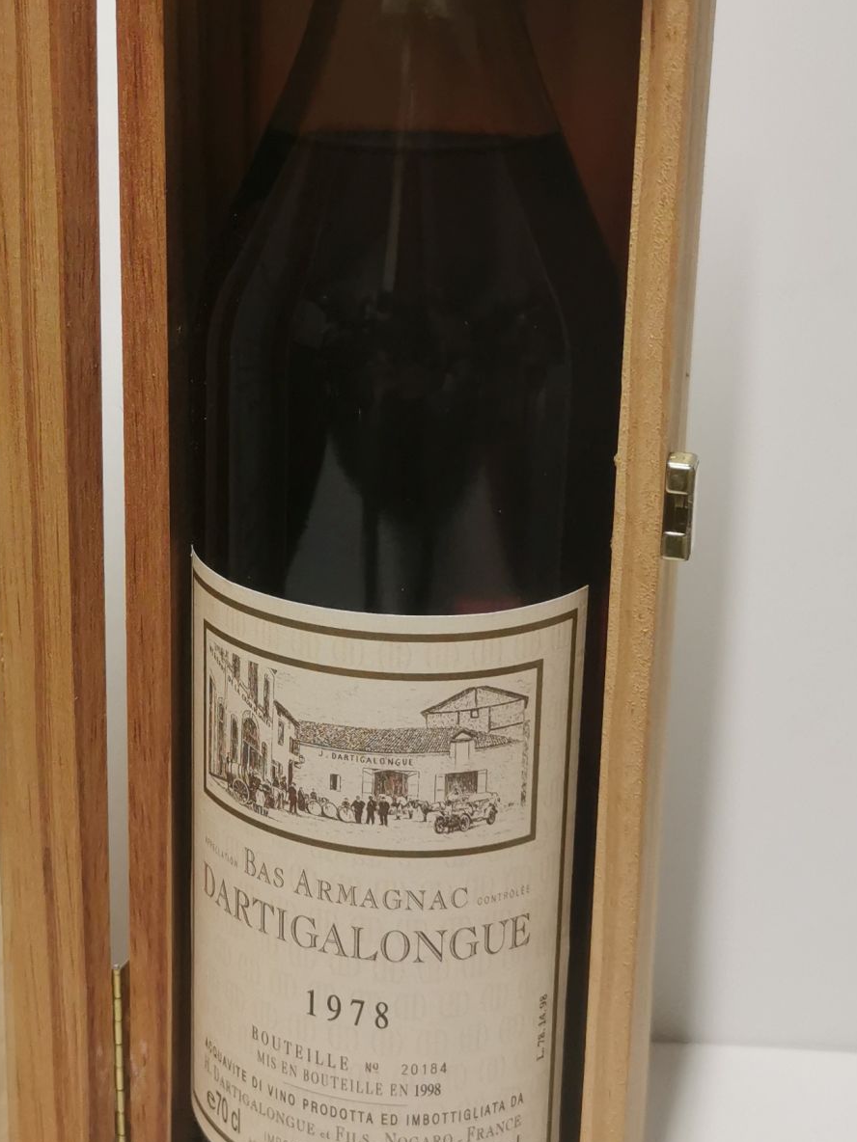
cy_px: 416
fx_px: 1882
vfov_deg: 33.6
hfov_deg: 25.1
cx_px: 139
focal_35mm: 57
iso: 160
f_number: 1.8
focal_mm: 5.58
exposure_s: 1/100
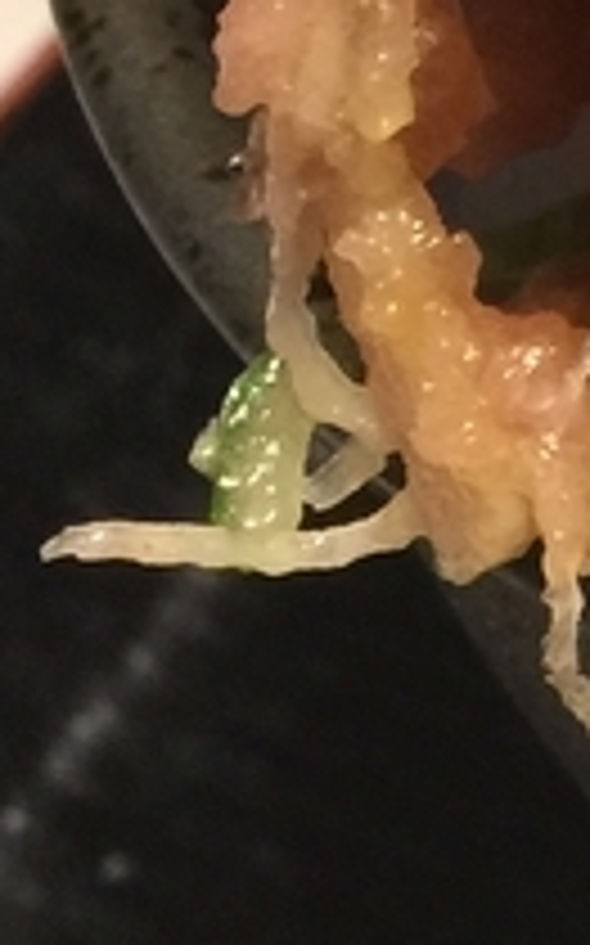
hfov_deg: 6.6
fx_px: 4534
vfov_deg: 10.6
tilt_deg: -32.6
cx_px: 1910
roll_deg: +4.4
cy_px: -1148
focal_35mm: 176
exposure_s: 1/17
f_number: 2.2
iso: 64
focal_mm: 4.15
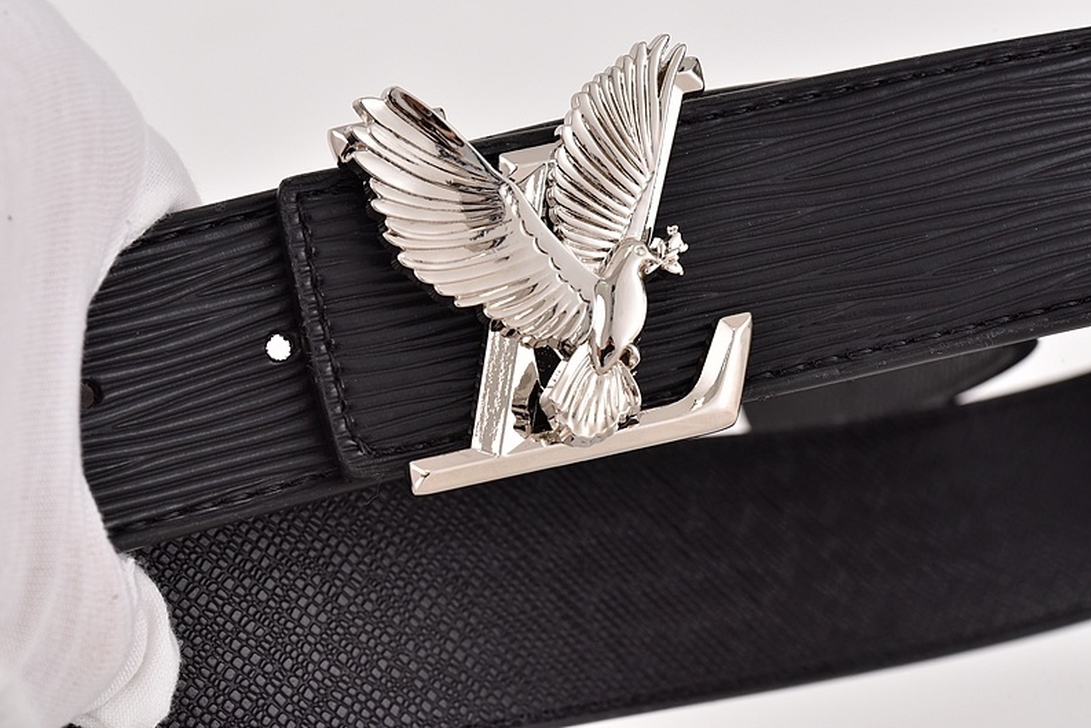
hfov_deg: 19.3
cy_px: 365
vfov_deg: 12.9
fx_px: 3213
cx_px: 549
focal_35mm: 106
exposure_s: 1/125
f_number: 16
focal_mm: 105
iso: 1100
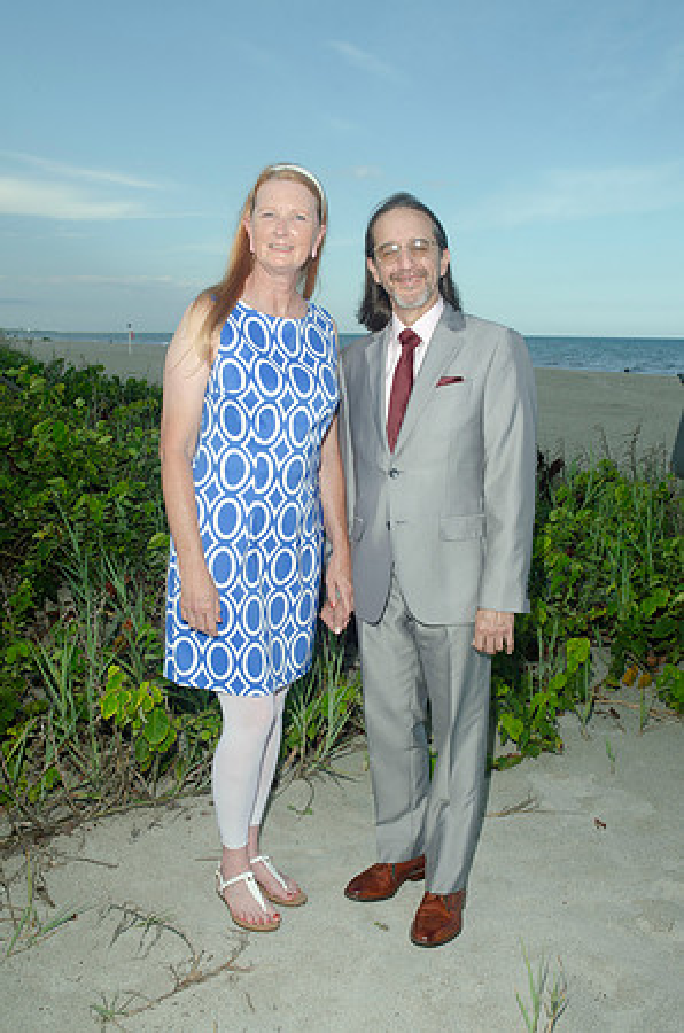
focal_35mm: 38
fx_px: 1074
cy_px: 516
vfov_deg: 51.4
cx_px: 342
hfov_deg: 35.3
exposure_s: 1/250
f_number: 9
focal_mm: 25
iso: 100
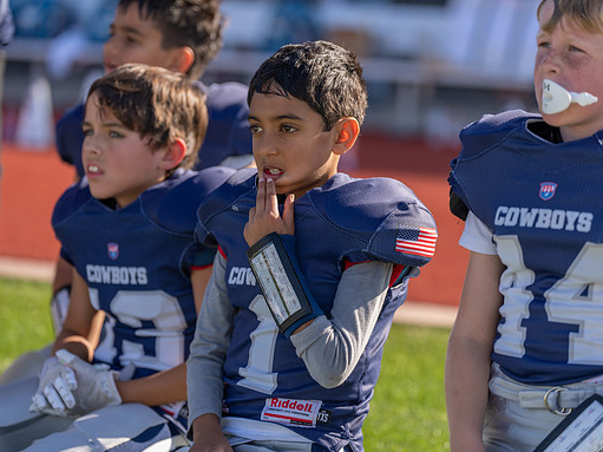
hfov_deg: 13.9
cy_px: 226
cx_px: 297
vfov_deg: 10.4
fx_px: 2473
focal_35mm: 142
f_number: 2.8
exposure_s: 1/800
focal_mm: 130
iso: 100
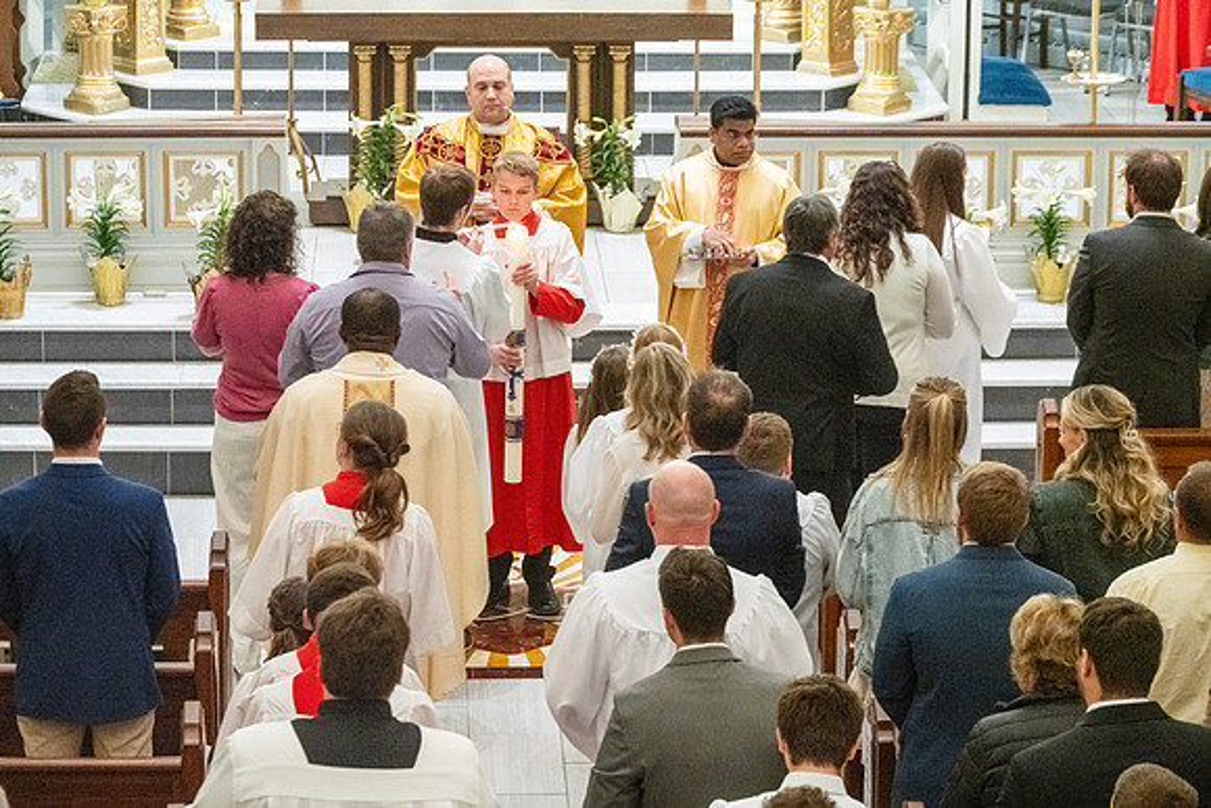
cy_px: 404
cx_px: 606
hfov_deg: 15.8
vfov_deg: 10.6
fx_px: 4374
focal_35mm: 130
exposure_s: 1/60
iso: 5000
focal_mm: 130
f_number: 8
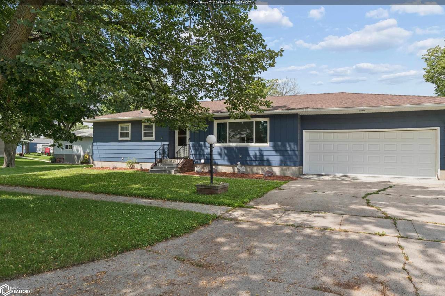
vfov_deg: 54.6
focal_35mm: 23
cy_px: 148
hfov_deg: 75.5
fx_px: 287
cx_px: 222
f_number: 8
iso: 200
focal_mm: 15.5
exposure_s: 1/250
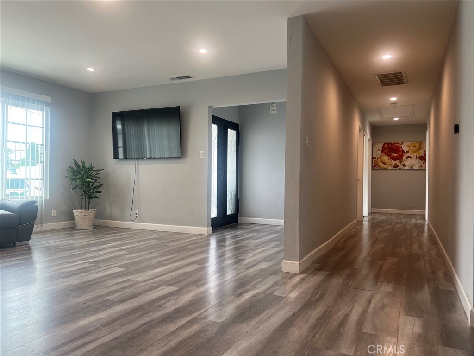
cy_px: 178
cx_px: 237
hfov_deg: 67.3
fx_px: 356
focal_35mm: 26
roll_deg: -0.5
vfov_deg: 53.1
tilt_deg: +0.3
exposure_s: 1/120
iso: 80
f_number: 1.5
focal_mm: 5.7
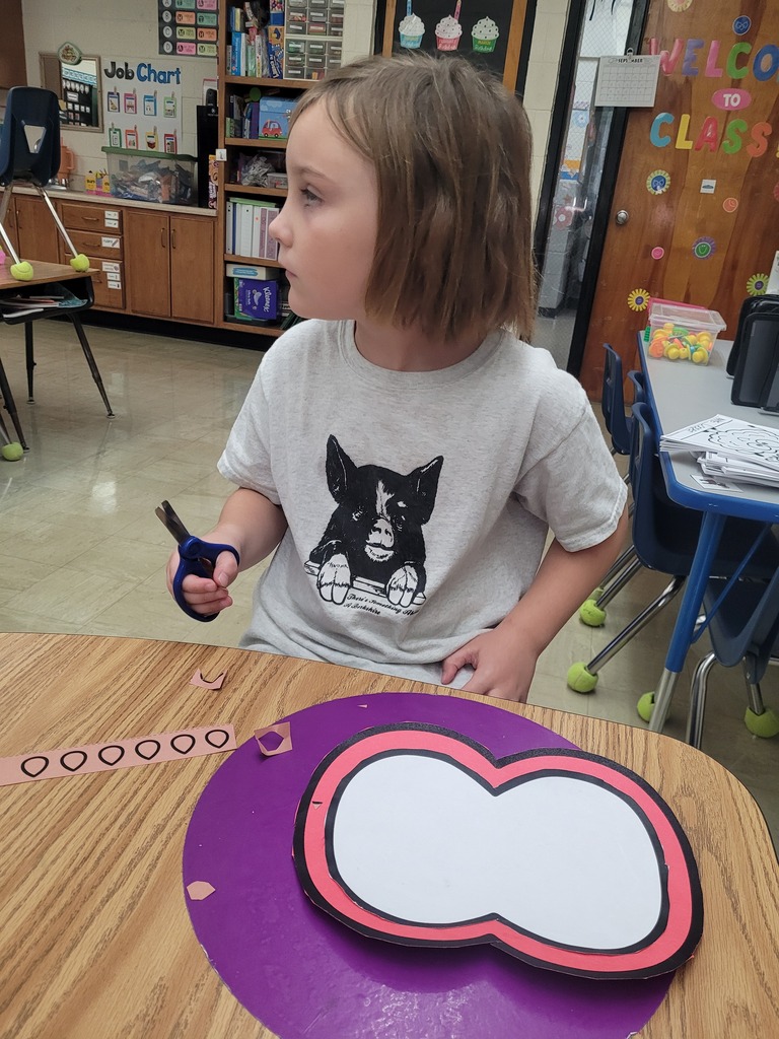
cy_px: 520
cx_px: 390
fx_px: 780
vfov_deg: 67.3
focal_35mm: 26
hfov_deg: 53.1
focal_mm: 5.4
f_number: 1.8
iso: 320
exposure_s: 1/120
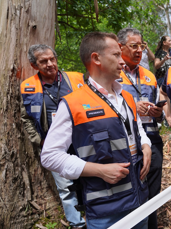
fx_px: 230
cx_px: 172
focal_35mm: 35
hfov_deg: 36.5
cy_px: 115
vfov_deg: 52.6
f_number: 4.5
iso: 100
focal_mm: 24
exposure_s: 1/320
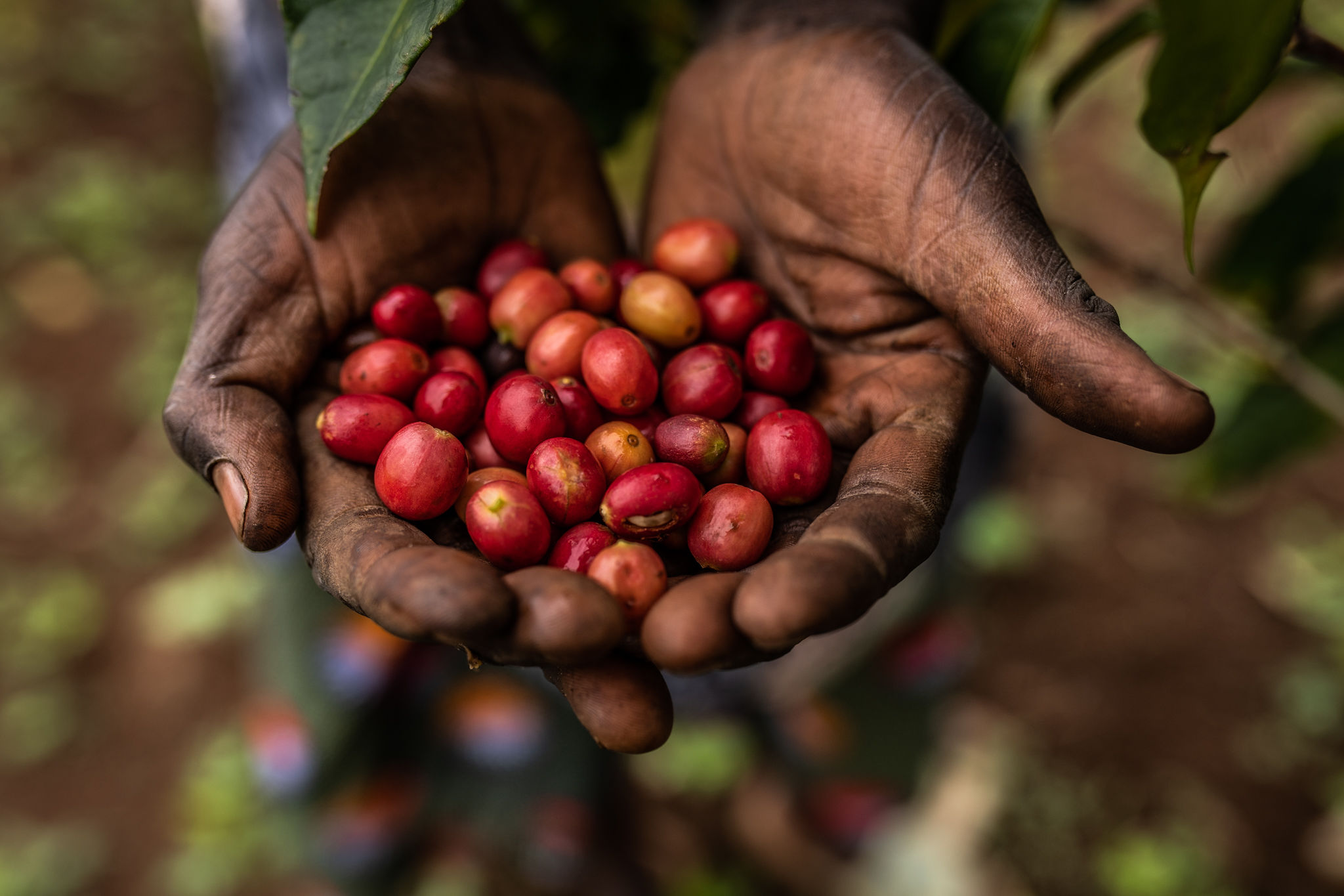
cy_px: 448
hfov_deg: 54.4
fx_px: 1306
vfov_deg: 37.8
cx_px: 672
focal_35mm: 35
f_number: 3.2
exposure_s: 1/500
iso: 100
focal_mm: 35
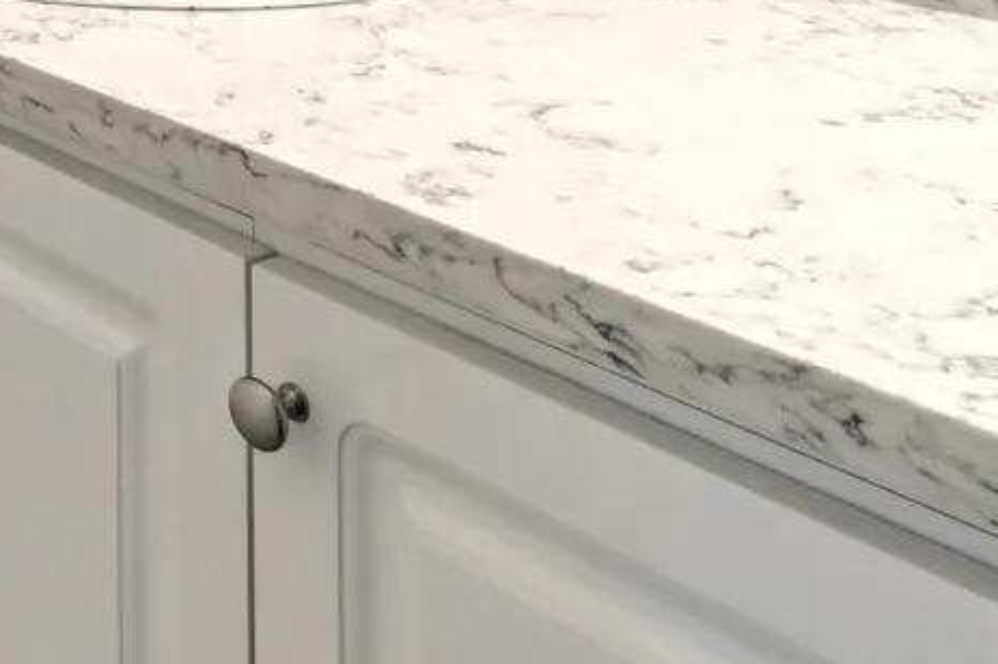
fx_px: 1524
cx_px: -398
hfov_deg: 27.9
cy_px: -411
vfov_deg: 20.1
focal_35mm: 55
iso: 3200
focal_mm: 10
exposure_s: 1/10
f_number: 11
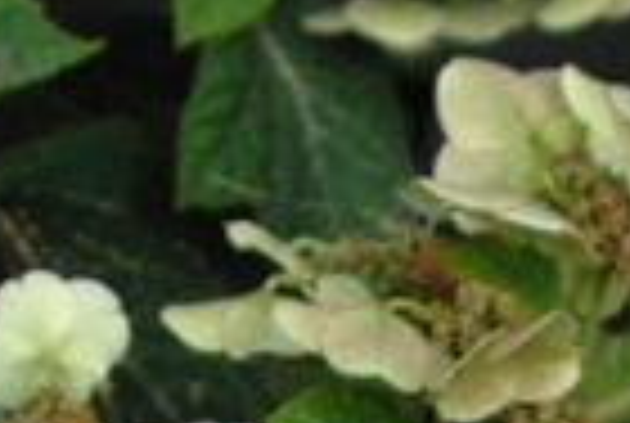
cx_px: 76
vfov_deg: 4.1
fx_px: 5752
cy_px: 1132
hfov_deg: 6.3
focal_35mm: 328
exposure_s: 1/160
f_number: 6.3
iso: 400
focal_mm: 30
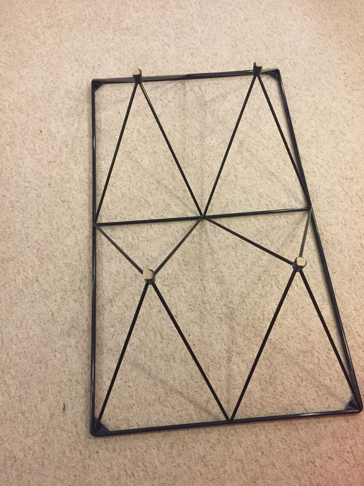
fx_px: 407
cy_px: 243
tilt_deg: -65.5
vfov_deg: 61.7
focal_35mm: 29
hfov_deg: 48.2
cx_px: 182
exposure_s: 1/33
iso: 250
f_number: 2.2
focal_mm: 4.15
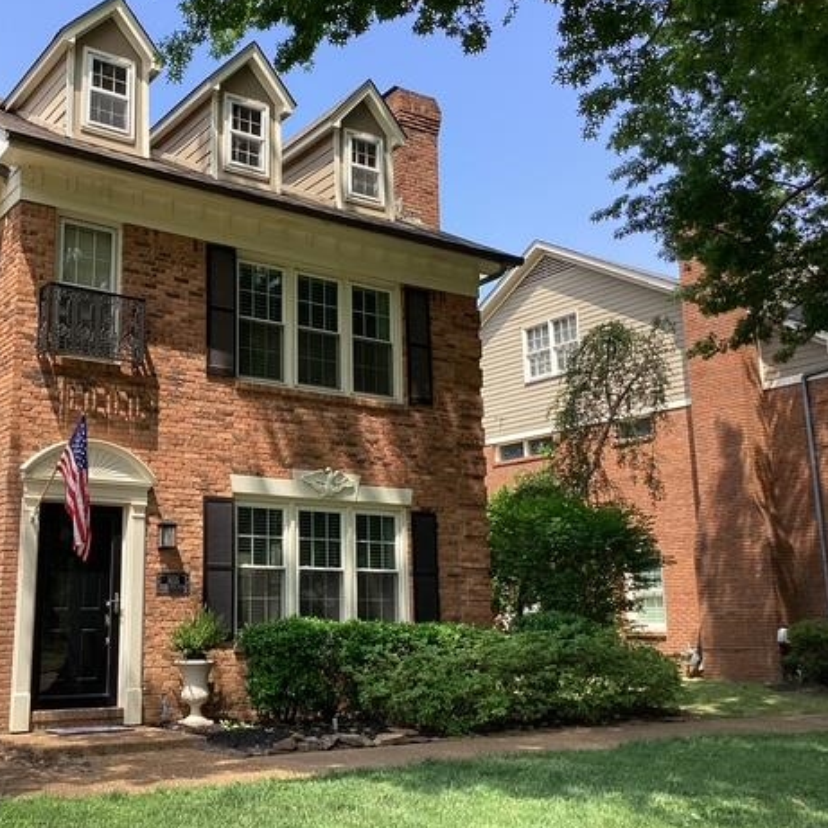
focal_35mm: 38
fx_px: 1028
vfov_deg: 43.9
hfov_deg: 43.1
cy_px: 406
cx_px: 260
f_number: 2.4
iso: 25
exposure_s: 1/715
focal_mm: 3.3
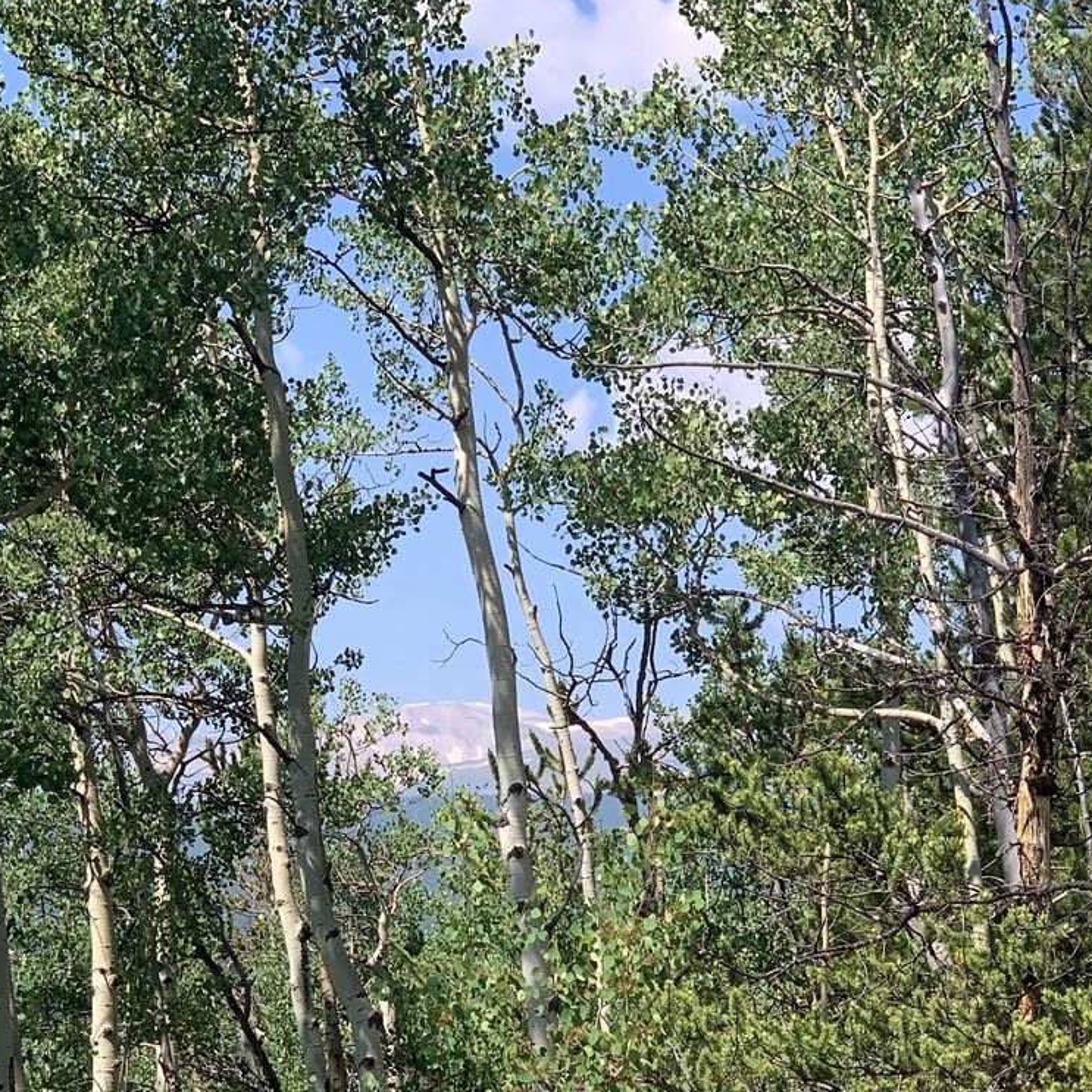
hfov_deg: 17.5
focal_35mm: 99
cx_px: 406
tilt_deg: +4.5
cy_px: 751
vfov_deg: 17.5
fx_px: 3533
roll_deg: -2.5
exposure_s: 1/521
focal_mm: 6
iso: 16
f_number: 2.4
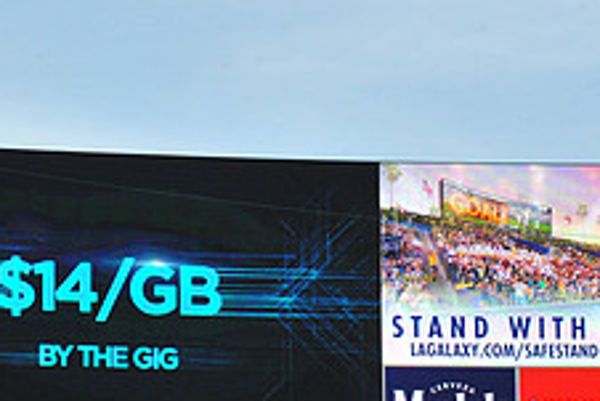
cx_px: 98
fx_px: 4486
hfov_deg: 7.6
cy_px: 287
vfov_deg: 5.1
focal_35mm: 269
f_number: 14
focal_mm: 105
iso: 1600
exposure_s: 1/800
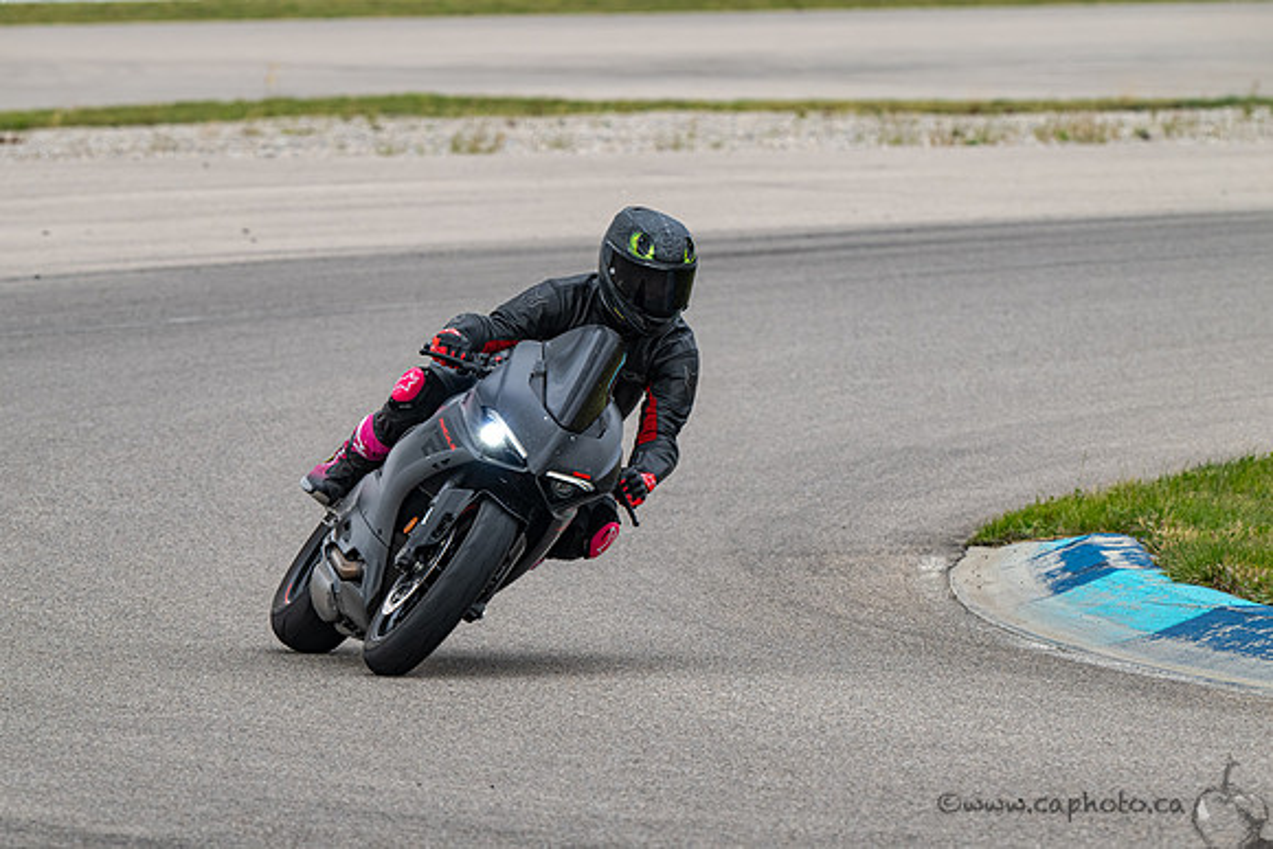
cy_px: 439
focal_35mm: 379
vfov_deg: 3.6
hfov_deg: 5.4
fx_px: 13394
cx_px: 585
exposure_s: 1/800
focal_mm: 350
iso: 720
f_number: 9
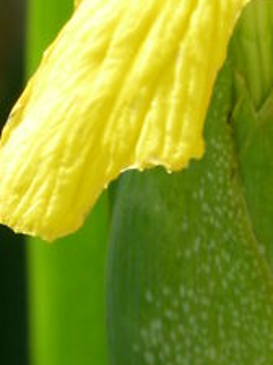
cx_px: 197
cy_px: -289
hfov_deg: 1.1
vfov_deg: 1.5
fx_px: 14289
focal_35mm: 1355
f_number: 4.1
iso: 100
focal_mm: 60.8
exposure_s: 1/400
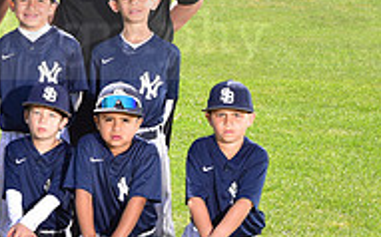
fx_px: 2251
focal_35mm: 217
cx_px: 24
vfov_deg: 6.0
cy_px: 21
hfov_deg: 9.6
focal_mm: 70
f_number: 9
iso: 250
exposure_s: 1/200
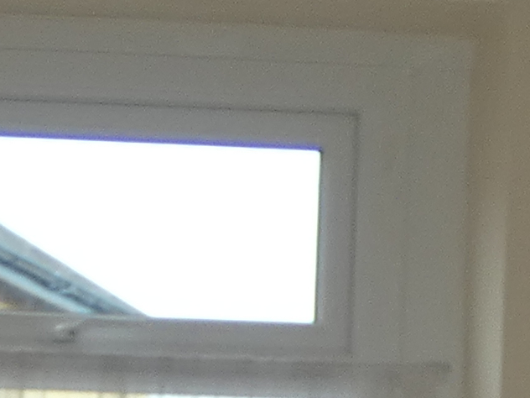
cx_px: -38
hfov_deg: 9.0
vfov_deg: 6.2
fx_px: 3322
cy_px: 1320
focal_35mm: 217
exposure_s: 1/60
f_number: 3.2
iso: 80
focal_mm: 5
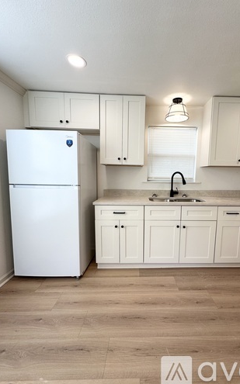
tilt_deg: -6.8
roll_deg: -0.9
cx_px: 141
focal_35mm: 15
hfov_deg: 74.1
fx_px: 157
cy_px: 193
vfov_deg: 101.5
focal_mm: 2.22
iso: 64
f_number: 2.2
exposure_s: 1/120
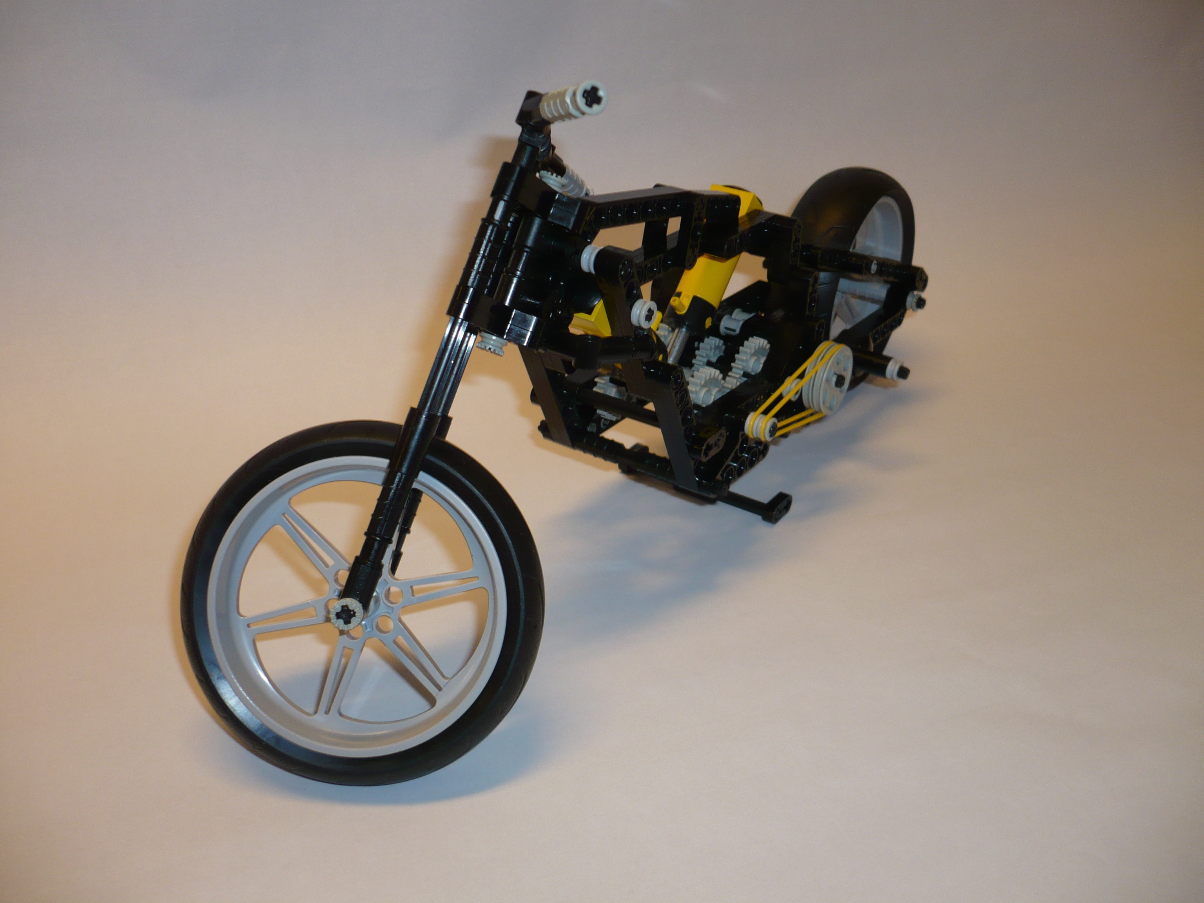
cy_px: 452
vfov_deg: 40.7
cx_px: 602
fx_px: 1217
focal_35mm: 35
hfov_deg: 52.6
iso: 100
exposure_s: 1/30
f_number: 2.8
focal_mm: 5.8
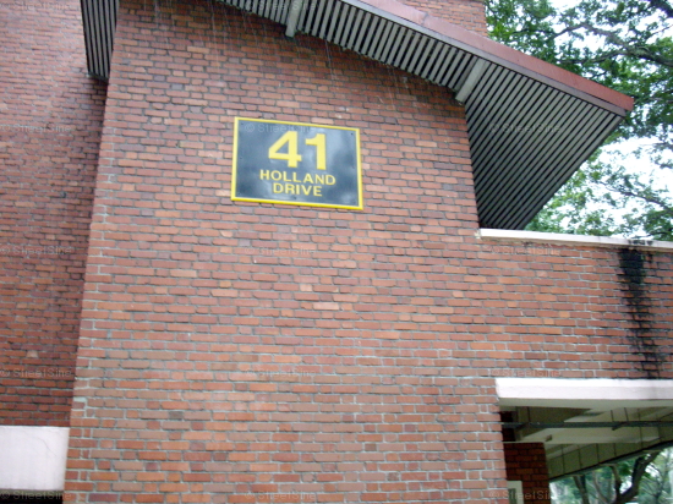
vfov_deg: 38.6
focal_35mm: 37
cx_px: 336
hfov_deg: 50.2
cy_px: 252
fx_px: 719
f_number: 2.8
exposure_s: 1/50
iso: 327
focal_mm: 6.2
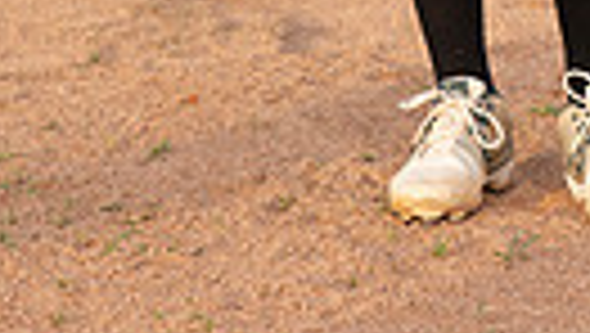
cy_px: -634
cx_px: 486
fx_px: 3163
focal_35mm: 202
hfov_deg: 10.6
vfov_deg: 5.7
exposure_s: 1/320
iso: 200
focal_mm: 56
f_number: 6.3
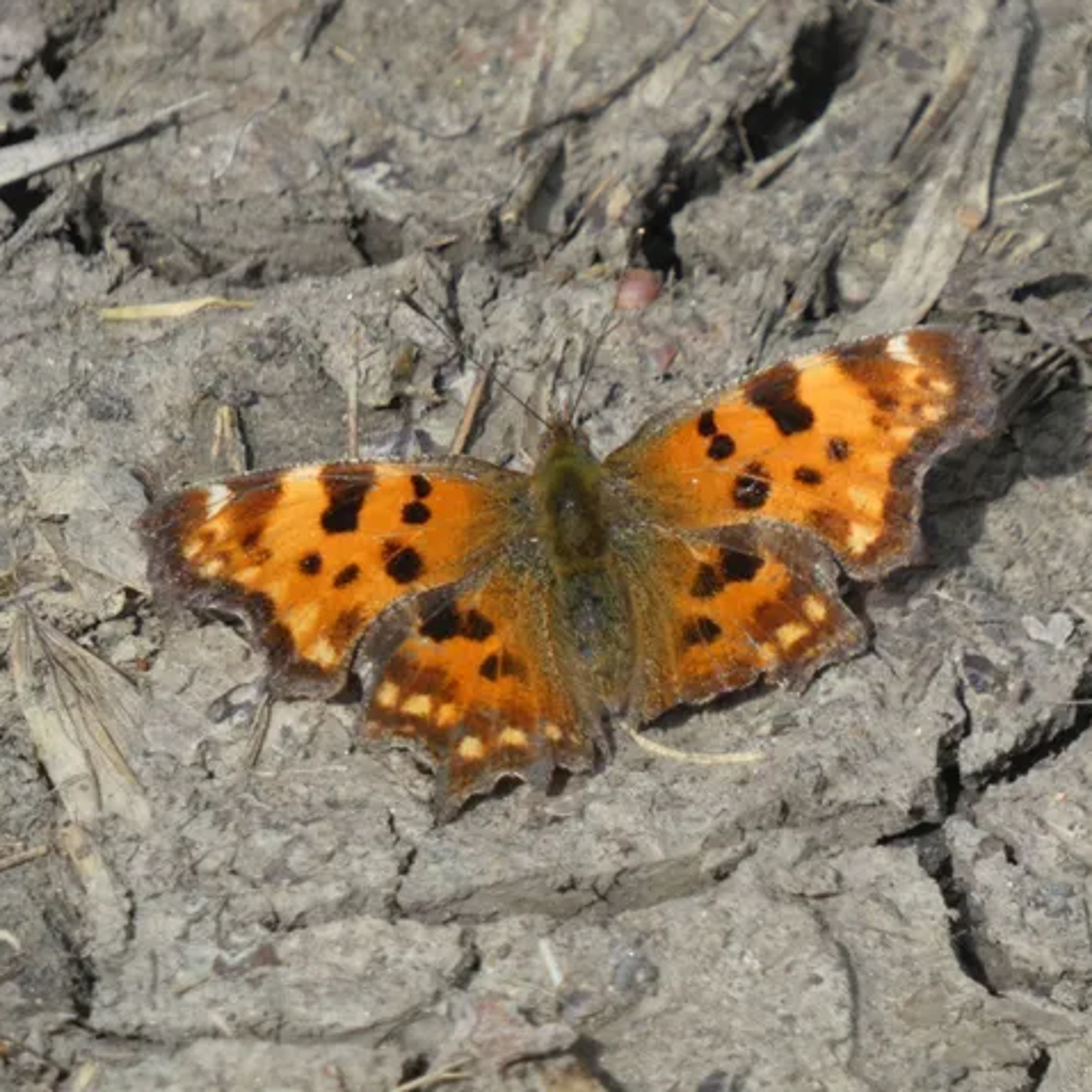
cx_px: 555
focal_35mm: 1048
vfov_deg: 1.7
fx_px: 37403
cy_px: 546
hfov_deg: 1.7
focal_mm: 158.6
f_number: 5.6
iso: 80
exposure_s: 1/160
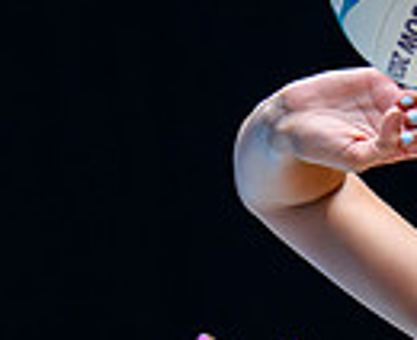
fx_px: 16053
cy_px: 142
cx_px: 560
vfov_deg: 1.2
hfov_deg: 1.5
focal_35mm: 1291
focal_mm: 200
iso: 2500
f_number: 3.5
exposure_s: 1/1250
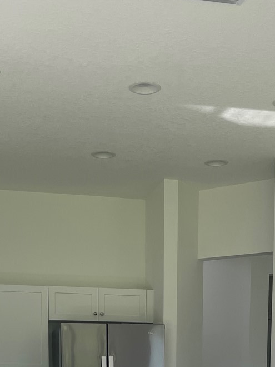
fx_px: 667
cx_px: 142
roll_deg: +0.3
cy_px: 441
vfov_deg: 27.1
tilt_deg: -4.8
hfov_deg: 23.3
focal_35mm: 63
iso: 32
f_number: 1.6
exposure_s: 1/245
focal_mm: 4.2
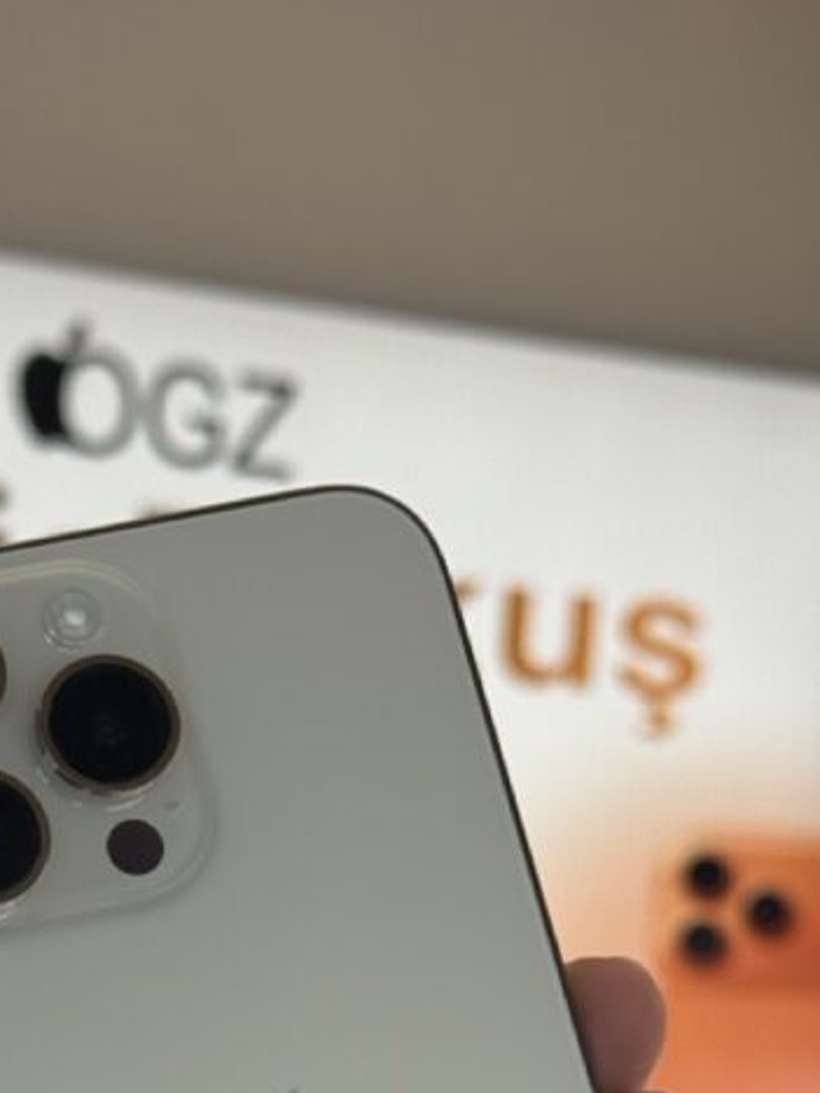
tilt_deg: -4.1
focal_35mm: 105
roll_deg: -3.3
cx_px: 157
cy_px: 1172
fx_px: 3316
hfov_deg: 14.0
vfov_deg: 18.1
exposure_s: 1/1055
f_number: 1.78
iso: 100
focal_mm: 6.76
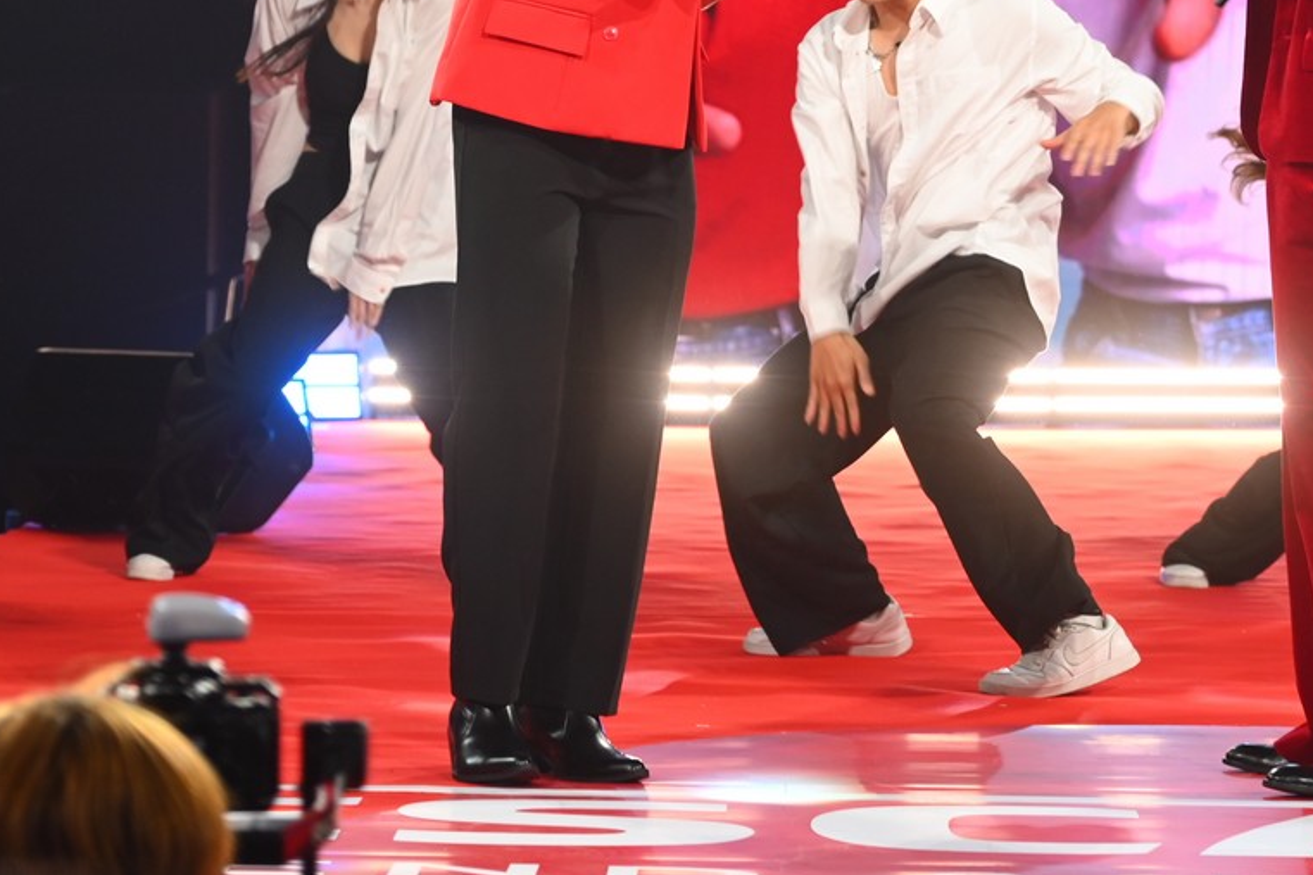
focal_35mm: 194
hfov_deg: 10.6
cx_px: 952
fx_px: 7074
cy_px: -125
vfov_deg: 7.0
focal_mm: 82
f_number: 4
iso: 560
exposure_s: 1/200
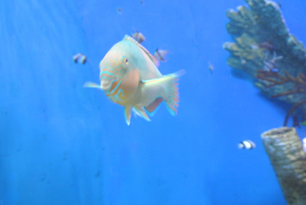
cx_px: 153
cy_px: 102
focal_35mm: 36
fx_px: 306
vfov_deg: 36.9
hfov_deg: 53.1
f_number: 4
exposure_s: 1/13
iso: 800
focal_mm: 13.6
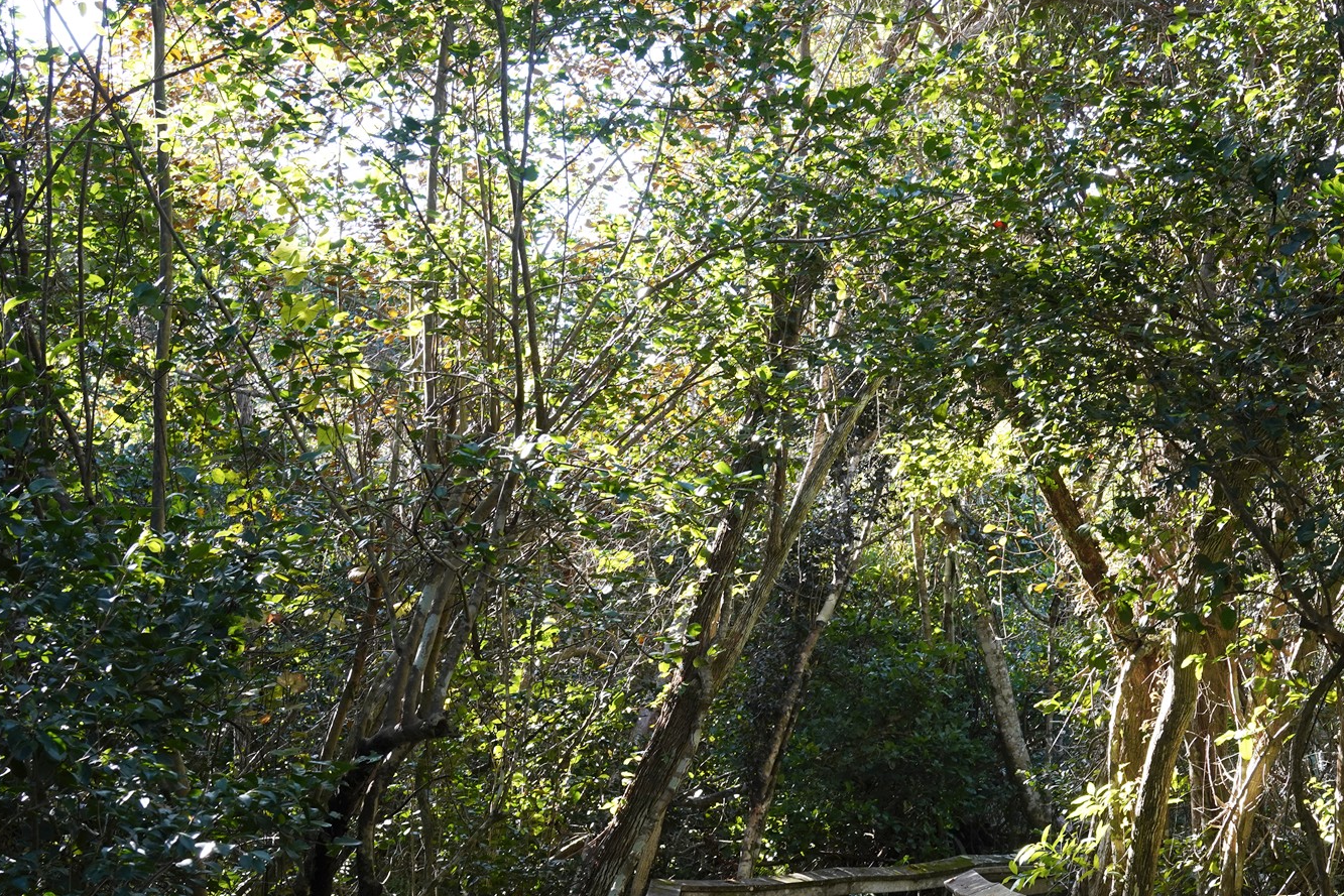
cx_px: 839
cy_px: 625
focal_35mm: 60
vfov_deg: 22.5
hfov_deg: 33.2
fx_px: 2240
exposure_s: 1/100
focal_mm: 40
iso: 800
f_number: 8
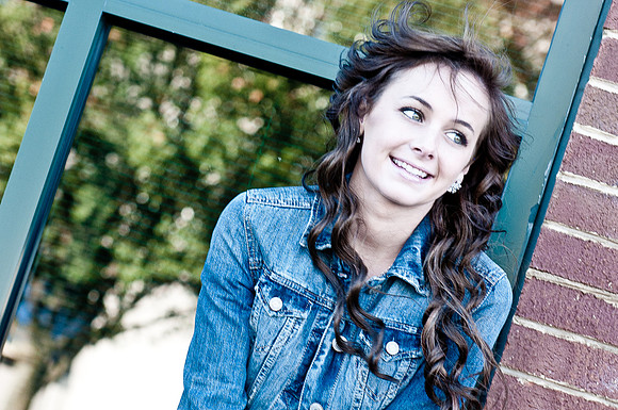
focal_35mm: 105
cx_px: 309
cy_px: 205
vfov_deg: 13.0
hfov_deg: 19.5
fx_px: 1800
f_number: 4
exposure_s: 1/100
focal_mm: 70
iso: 200
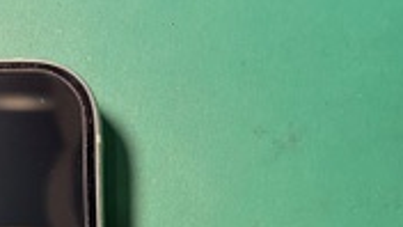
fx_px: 1101
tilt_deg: -83.9
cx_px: 234
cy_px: 454
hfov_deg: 20.7
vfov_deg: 10.7
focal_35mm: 103
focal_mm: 5.96
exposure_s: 1/60
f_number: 1.6
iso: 125
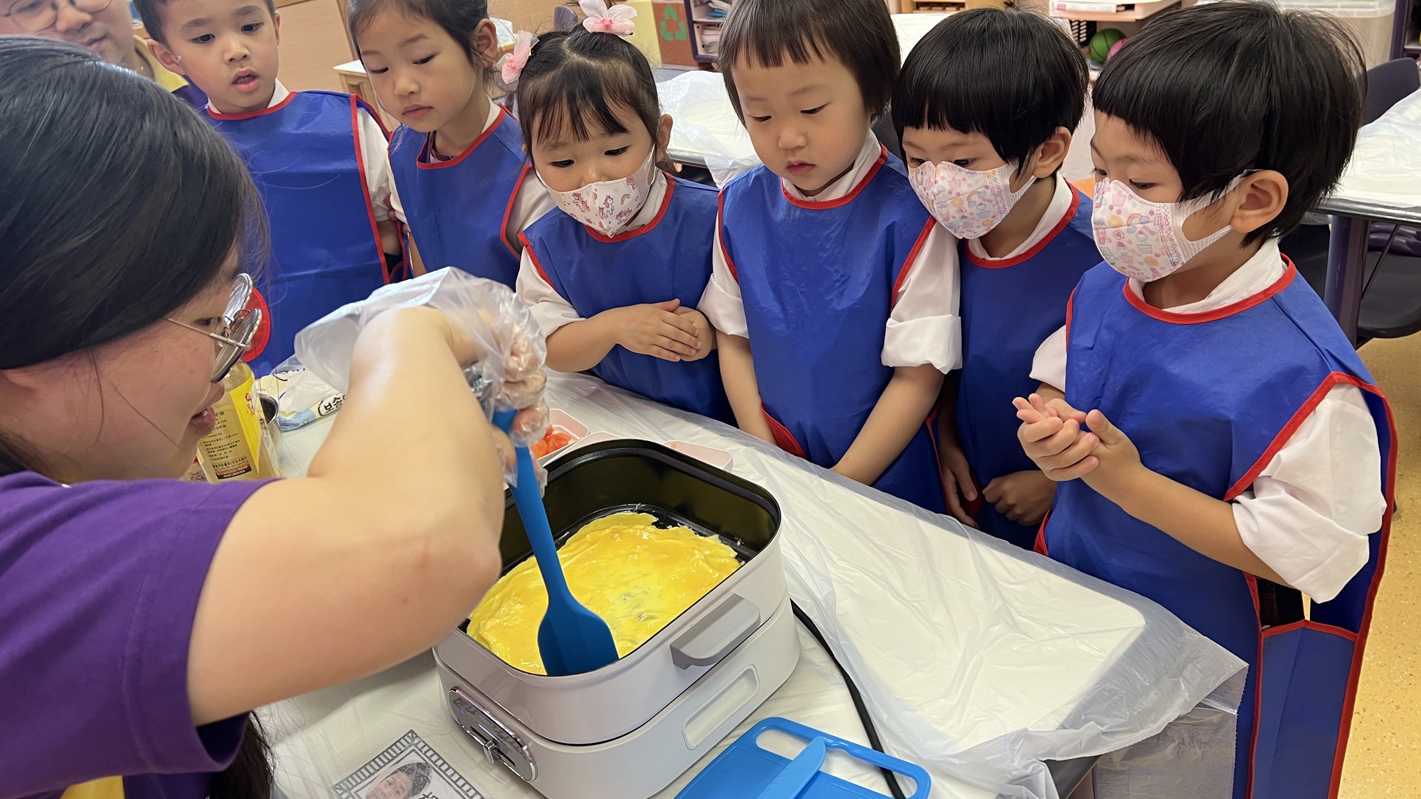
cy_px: 311
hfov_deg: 66.1
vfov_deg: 40.0
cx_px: 709
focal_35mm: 29
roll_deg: +10.7
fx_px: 1093
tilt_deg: -25.8
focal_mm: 5.7
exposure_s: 1/50
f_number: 1.5
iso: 80
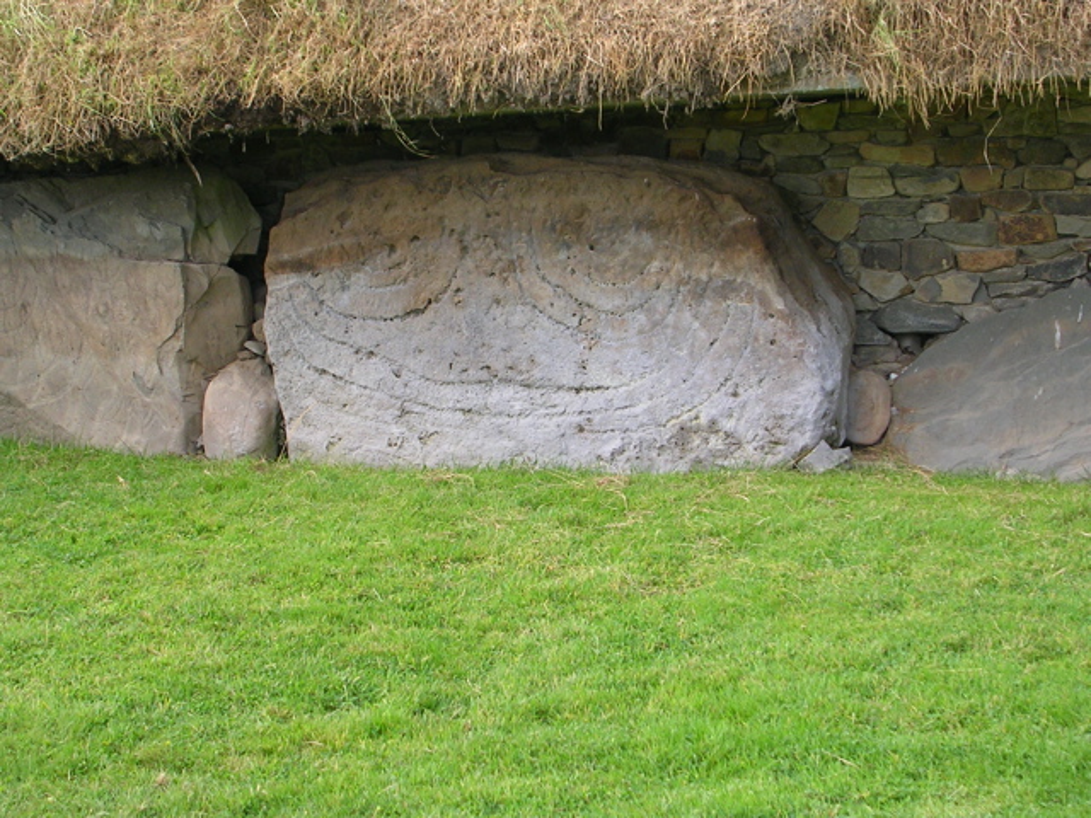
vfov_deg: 19.4
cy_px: 409
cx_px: 546
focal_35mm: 76
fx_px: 2395
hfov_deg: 25.7
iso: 50
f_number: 3.9
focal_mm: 11.5
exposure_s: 1/140
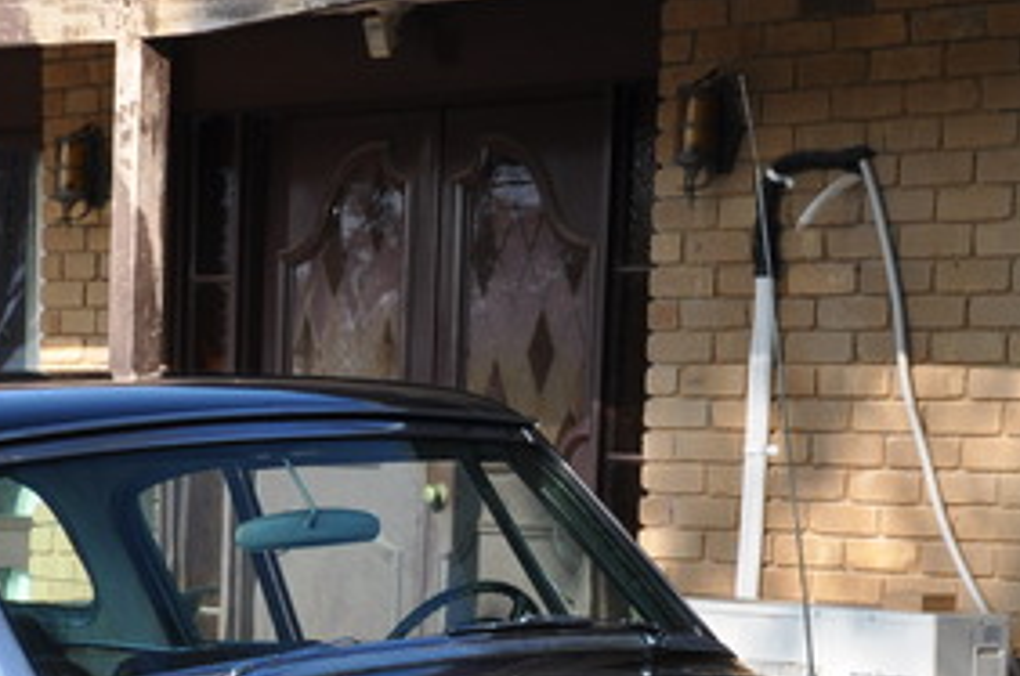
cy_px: 895
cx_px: 409
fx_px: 3366
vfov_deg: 11.2
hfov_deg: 17.2
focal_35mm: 119
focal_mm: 28
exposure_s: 1/125
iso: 220
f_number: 5.6
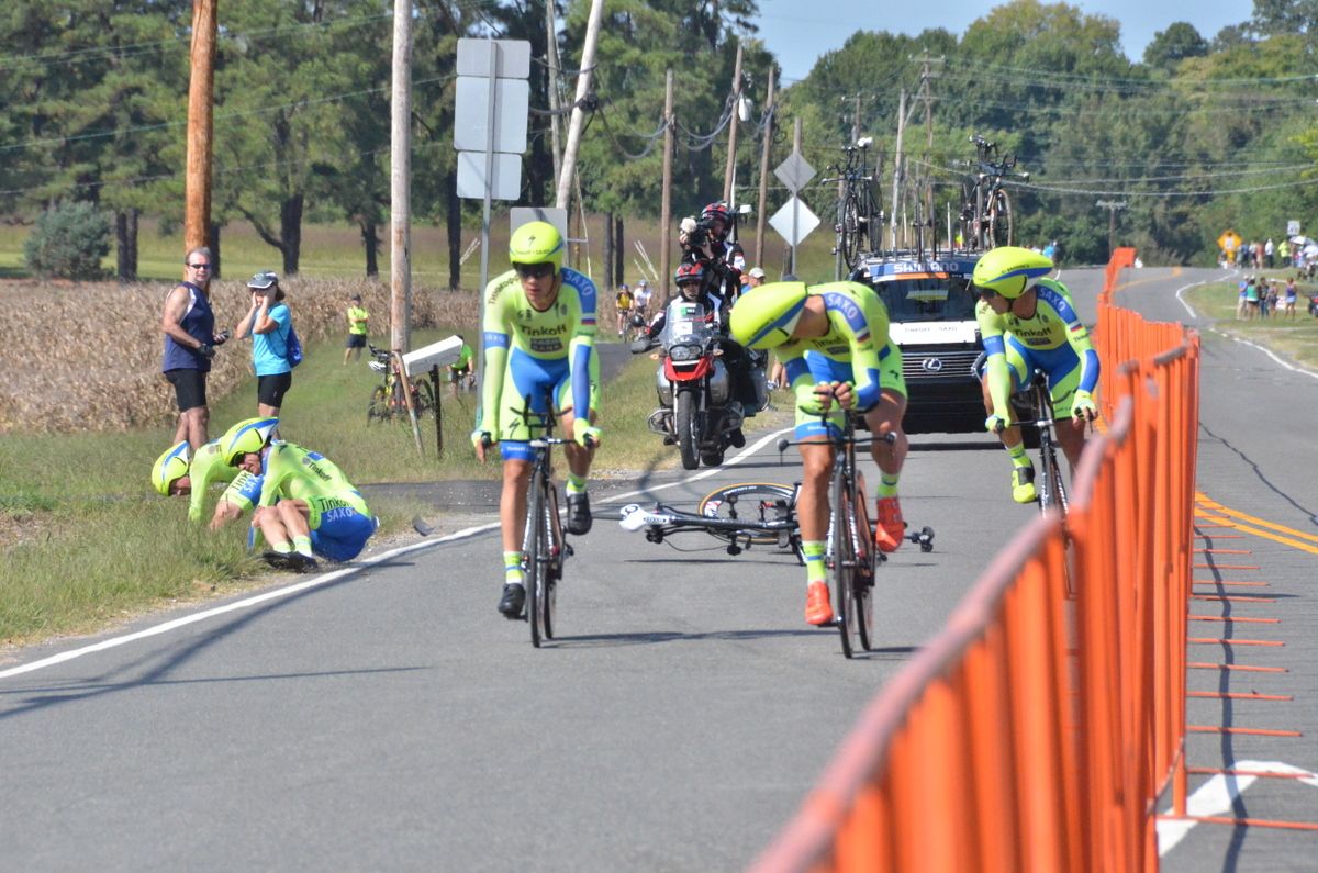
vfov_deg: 4.6
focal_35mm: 300
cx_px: 659
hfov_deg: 6.9
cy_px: 436
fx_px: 10961
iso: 3200
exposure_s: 1/6400
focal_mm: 200
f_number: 10
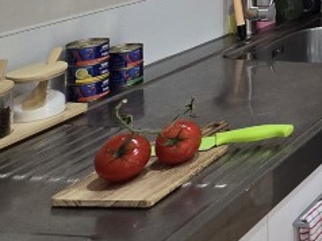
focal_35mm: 56
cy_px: -125
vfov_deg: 21.6
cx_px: 594
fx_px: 520
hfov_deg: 21.2
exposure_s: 1/50
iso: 250
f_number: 2.2
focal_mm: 2.2
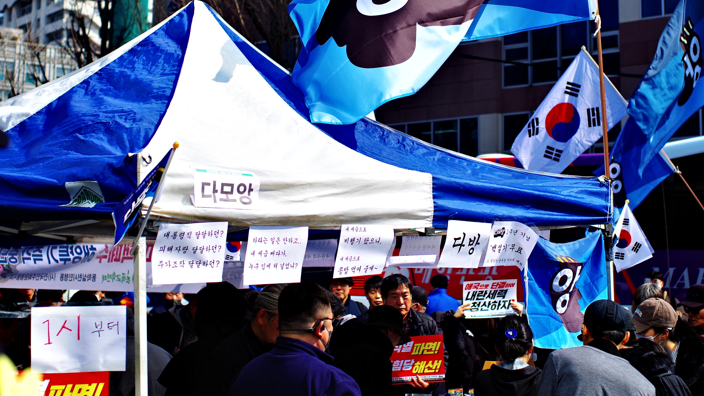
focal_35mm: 66
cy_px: 111
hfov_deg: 31.9
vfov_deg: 18.2
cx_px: 387
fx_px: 1232
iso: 100
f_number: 2.8
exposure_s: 1/1600
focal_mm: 43
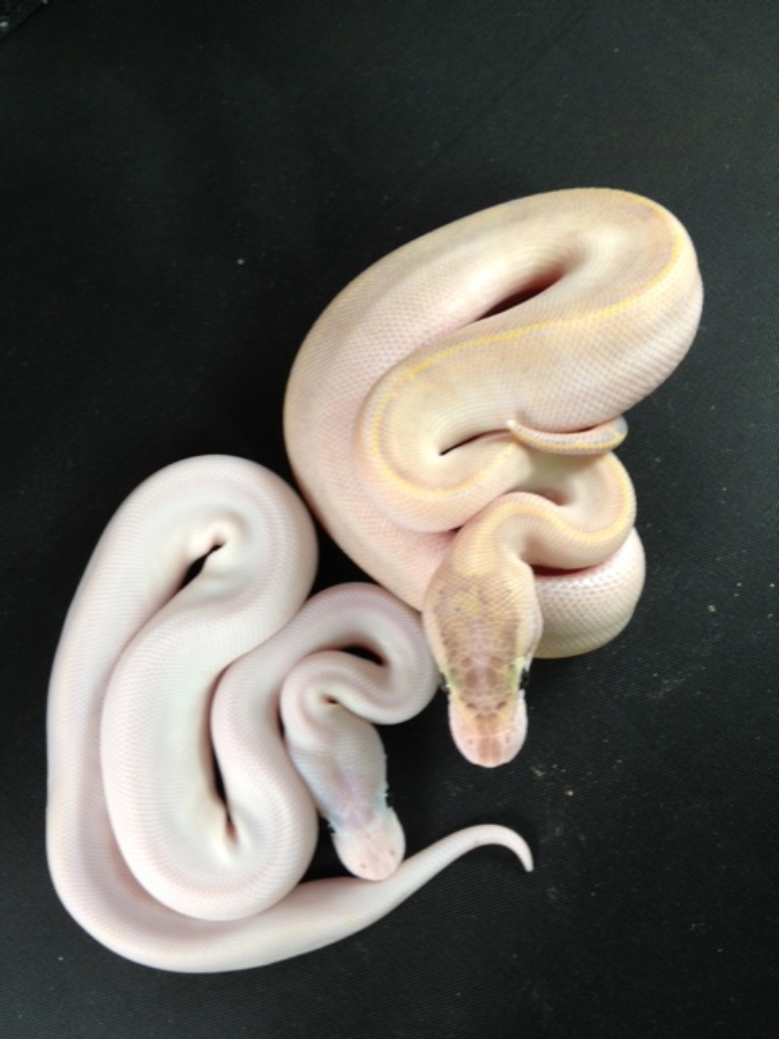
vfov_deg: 52.6
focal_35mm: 35
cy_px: 520
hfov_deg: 40.7
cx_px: 390
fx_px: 1050
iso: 80
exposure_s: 1/24
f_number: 2.4
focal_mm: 4.28
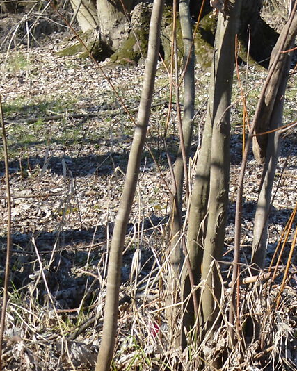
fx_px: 1528
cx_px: 719
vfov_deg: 13.4
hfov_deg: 9.8
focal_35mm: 139
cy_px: -106
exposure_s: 1/200
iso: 100
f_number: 7.1
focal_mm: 22
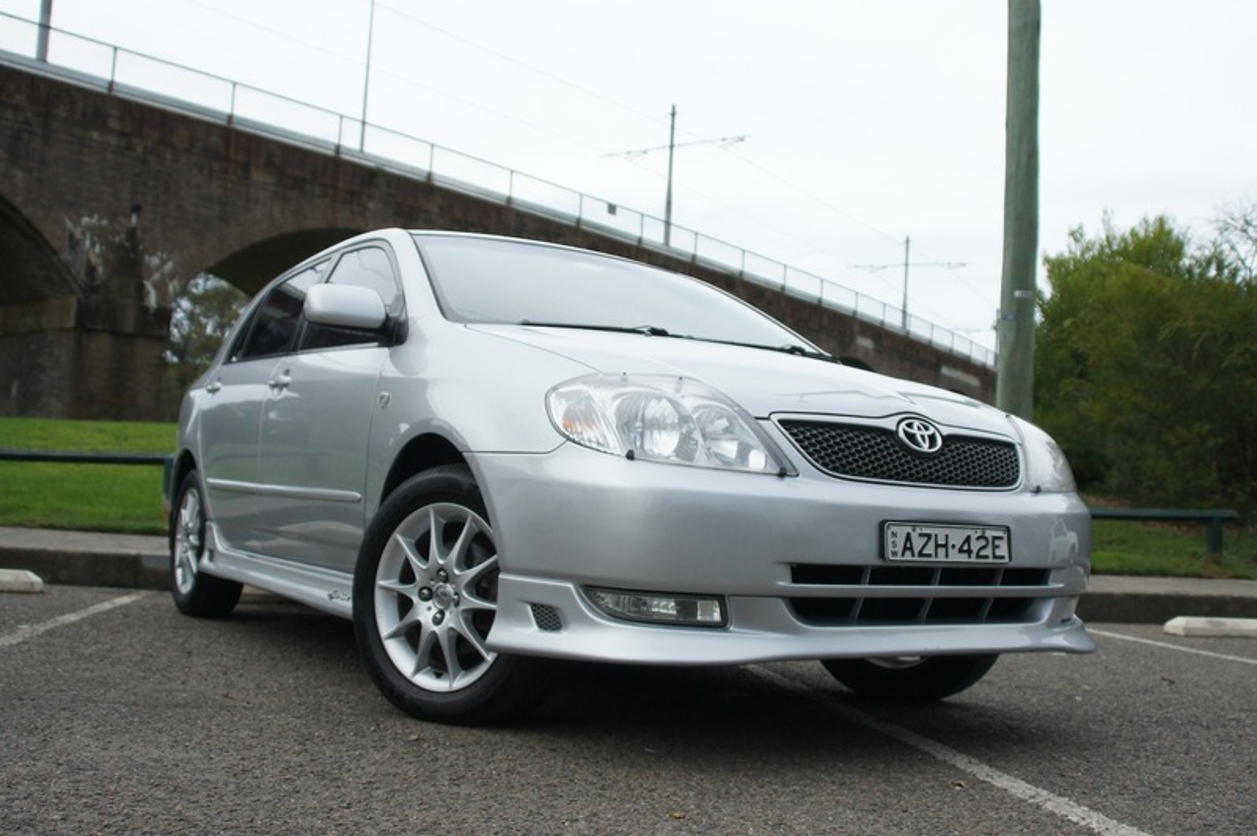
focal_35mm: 36
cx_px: 628
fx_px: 1256
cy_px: 418
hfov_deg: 53.2
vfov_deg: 36.8
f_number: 4
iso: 800
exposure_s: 1/4000
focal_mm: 24
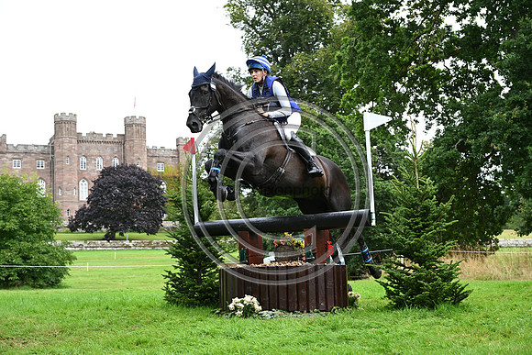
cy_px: 178
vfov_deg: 22.6
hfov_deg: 33.4
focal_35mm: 60
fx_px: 887
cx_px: 266
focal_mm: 60
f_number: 5.6
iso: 1400
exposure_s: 1/1250
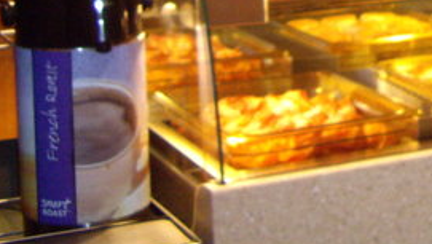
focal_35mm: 122
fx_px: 1399
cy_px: -228
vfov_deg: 9.4
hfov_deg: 16.2
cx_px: 622
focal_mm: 7.9
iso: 400
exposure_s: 1/50
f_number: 2.8
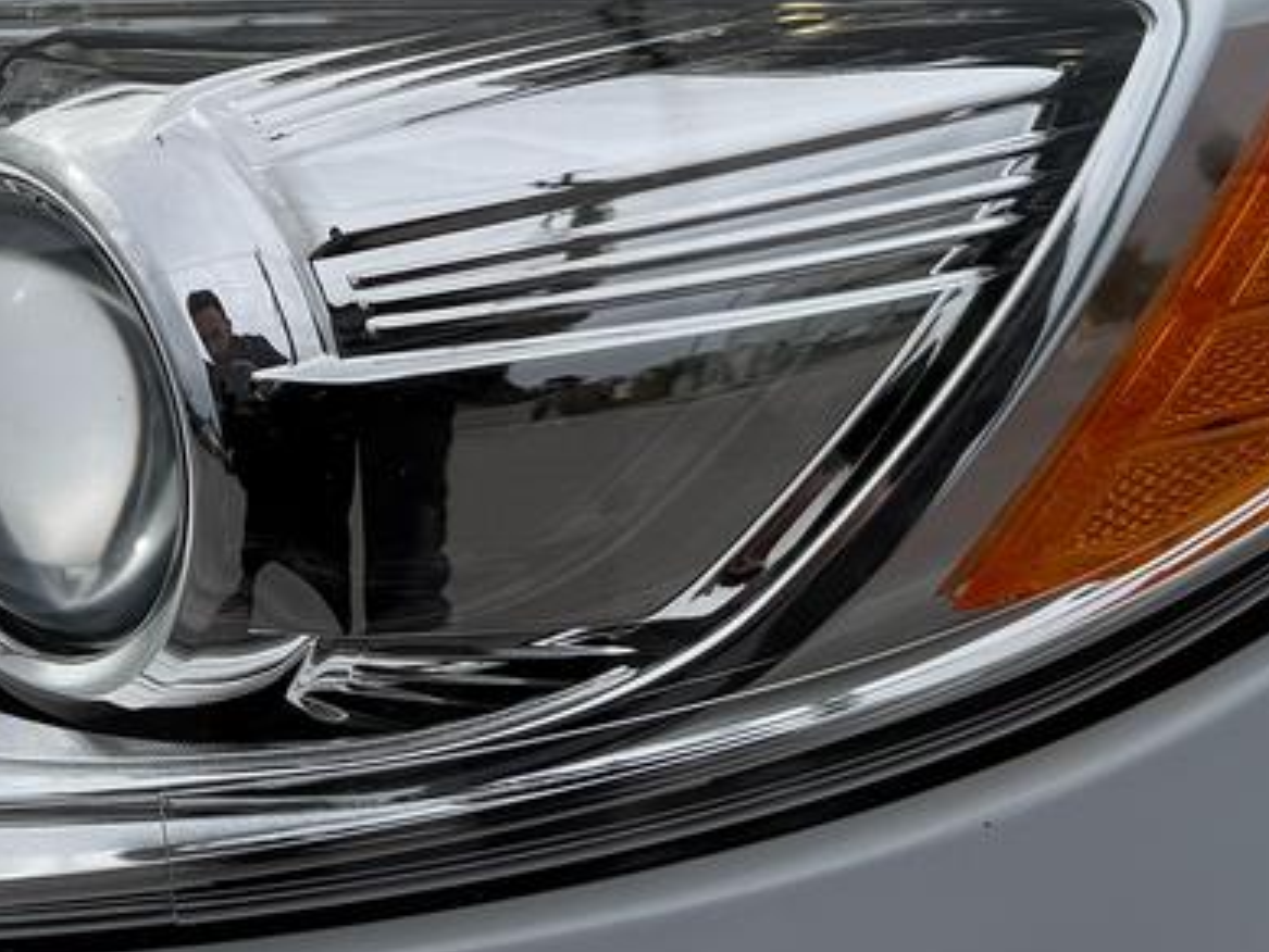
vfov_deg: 18.6
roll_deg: -6.8
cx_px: -222
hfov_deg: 22.9
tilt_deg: -26.7
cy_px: 245
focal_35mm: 79
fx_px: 2897
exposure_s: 1/5319
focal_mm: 6.76
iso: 80
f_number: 1.78
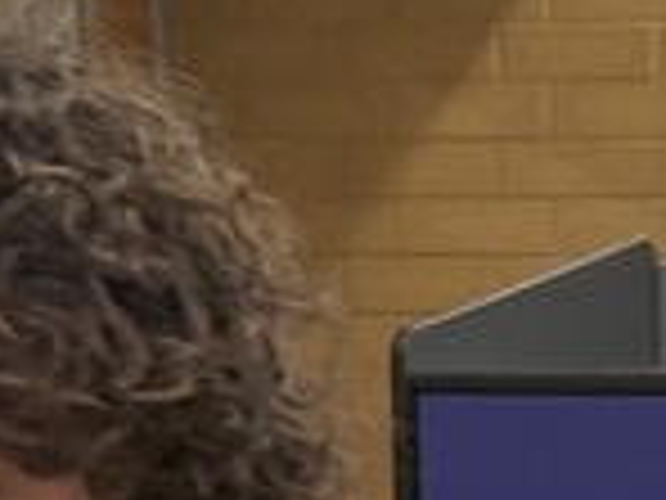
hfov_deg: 5.9
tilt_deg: -10.1
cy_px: 1423
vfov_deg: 4.3
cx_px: 918
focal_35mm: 332
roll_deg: -0.6
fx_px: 6388
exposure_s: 1/50
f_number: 1.78
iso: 125
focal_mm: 6.76
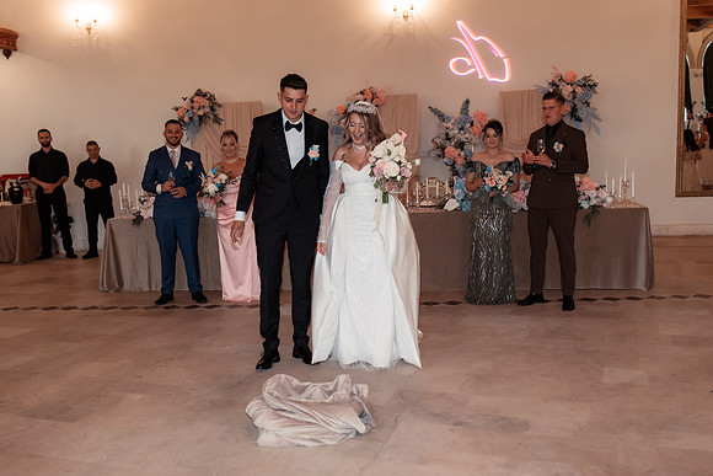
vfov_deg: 35.4
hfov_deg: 51.2
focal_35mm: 38
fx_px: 744
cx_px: 337
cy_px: 245
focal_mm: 35
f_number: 3.2
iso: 1250
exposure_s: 1/250
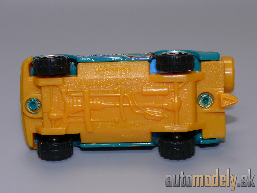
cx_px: 128
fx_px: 757
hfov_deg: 19.3
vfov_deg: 14.5
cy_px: 96
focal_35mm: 102
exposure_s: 1/30
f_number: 4
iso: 100
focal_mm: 13.4
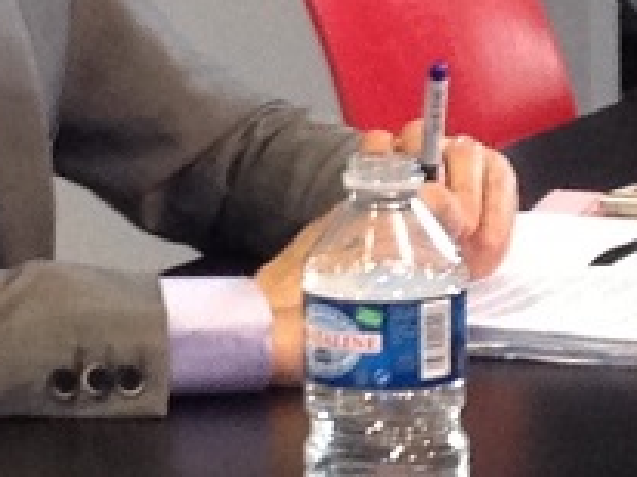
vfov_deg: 10.4
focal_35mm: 136
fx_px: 2500
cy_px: -291
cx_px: 405
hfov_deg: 14.5
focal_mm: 4.28
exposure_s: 1/20
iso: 125
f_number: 2.4
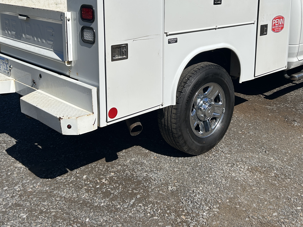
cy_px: 55
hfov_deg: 43.7
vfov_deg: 32.9
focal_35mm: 43
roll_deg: +1.6
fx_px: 376
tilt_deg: -13.7
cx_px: 176
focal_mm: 5.7
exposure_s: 1/9434
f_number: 1.5
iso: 50
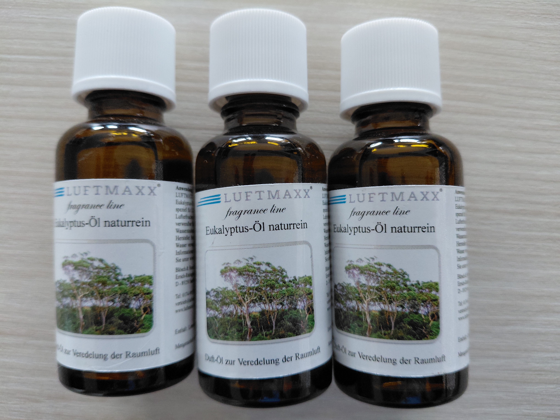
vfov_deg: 54.9
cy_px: 210
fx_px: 404
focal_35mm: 25
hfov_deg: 69.4
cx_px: 280
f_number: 1.8
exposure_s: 1/120
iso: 200
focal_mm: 4.69
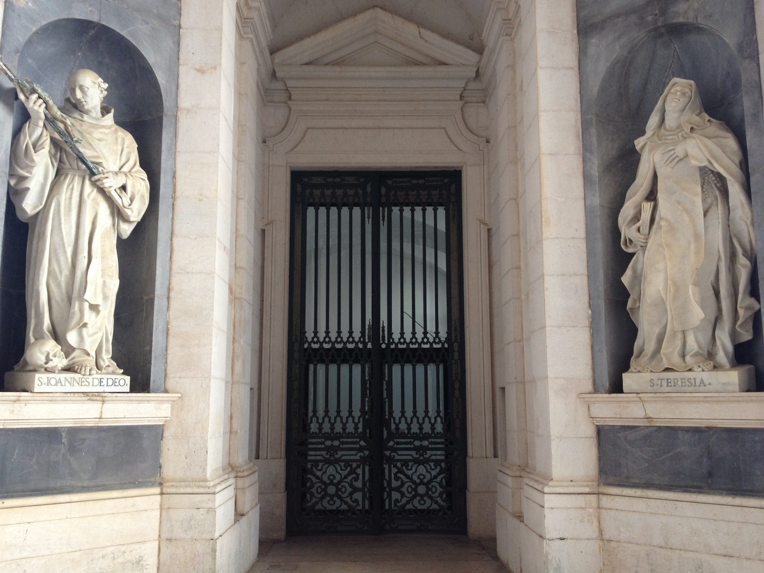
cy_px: 286
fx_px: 795
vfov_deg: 39.7
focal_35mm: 36
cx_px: 384
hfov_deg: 51.4
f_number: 2.4
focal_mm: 4.28
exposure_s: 1/20
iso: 100
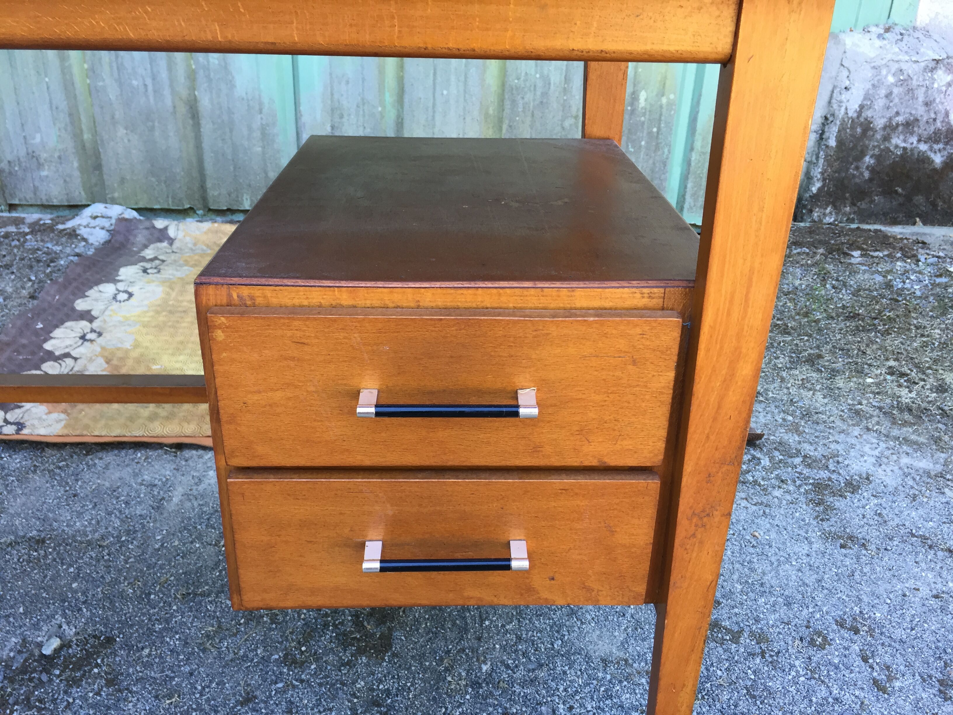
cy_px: 358
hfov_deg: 61.7
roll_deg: -4.0
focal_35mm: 29
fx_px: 798
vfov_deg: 48.2
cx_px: 476
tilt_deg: -25.8
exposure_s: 1/33
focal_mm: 4.15
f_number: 2.2
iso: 32
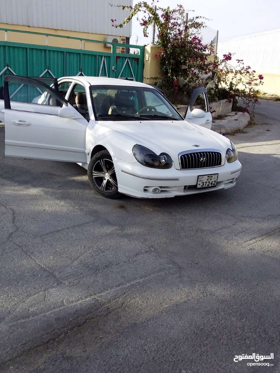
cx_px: 140
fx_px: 334
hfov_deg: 45.4
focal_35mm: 31
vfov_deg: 58.4
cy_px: 186
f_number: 2.2
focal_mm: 3.3
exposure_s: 1/758
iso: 40
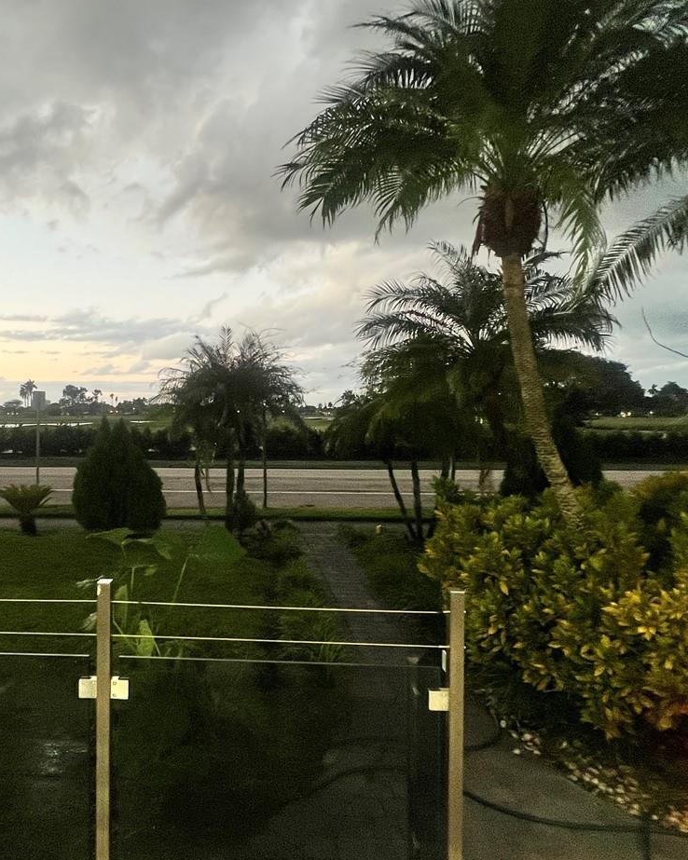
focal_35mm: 22
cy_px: 425
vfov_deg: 75.1
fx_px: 560
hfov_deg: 61.0
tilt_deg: -1.9
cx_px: 211
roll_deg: -0.3
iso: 320
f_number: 1.8
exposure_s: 1/60
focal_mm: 1.57
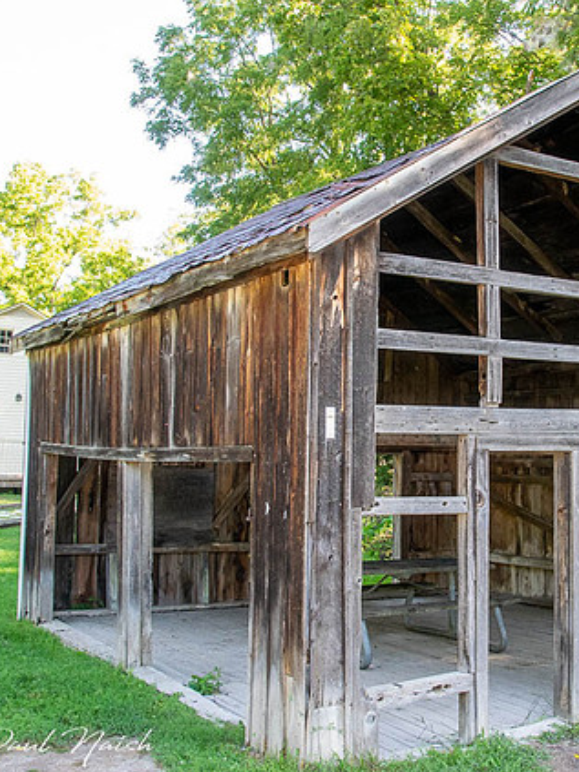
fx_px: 893
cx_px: 437
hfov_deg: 35.1
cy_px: 381
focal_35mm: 40
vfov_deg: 46.8
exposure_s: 1/60
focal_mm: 18
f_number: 13
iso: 1100
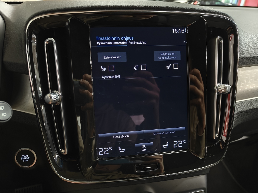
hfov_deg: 71.6
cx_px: 129
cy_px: 96
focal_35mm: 24
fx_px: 179
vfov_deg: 56.8
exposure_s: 1/32
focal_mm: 5.59
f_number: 1.8
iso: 1250
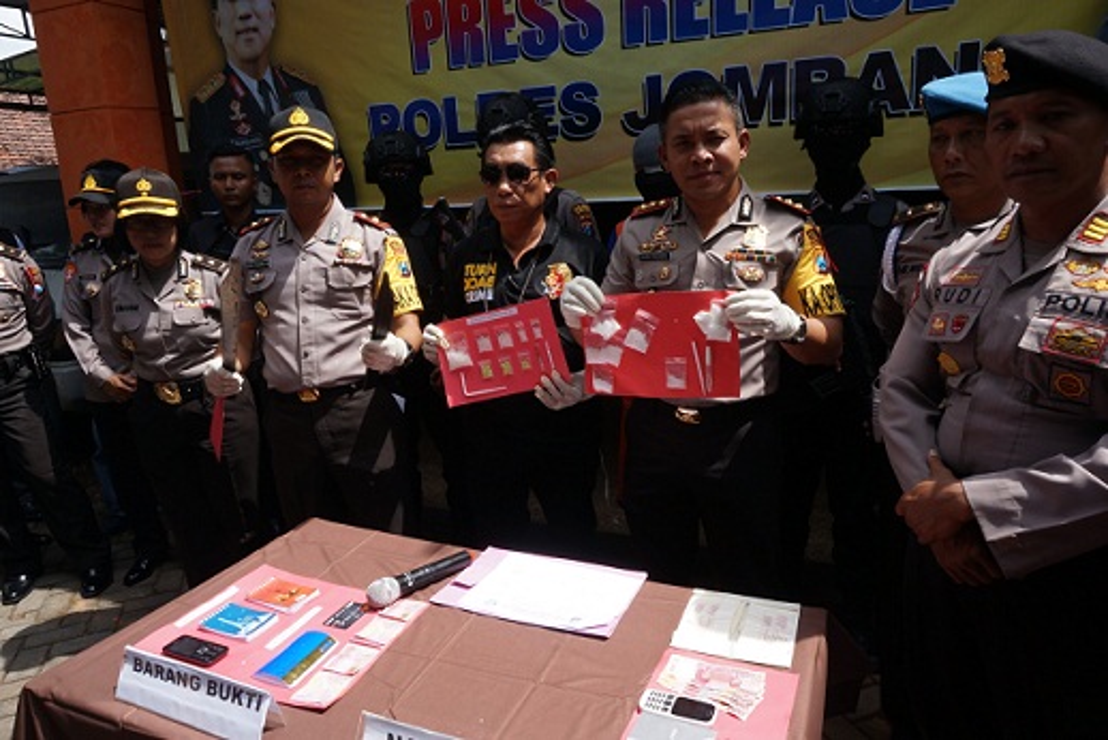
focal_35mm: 24
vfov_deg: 53.2
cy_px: 370
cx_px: 554
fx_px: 739
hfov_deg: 73.7
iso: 100
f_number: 16
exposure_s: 1/40
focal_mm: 16
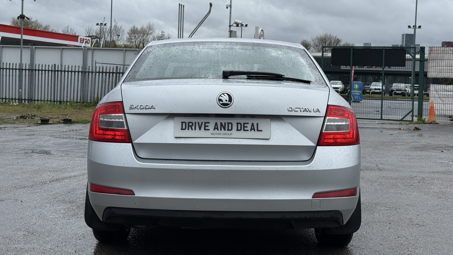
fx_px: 637
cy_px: 94
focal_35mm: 53
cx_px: 224
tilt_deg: -0.1
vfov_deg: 22.6
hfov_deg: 39.2
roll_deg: -1.7
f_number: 1.78
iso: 64
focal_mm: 6.76
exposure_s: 1/3704
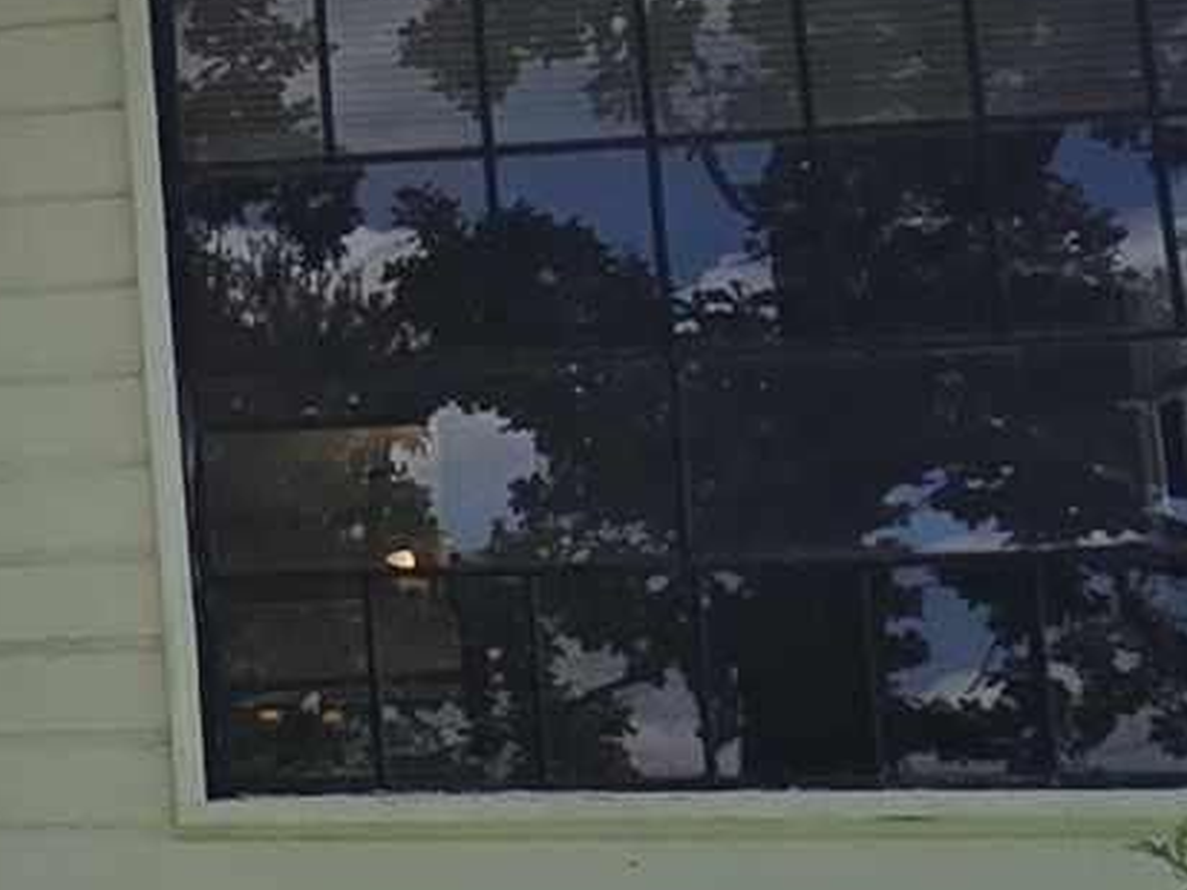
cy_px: 599
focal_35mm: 97
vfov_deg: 15.2
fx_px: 3326
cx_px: -1613
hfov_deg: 14.2
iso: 50
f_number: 2.2
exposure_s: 1/1663
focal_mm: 2.2
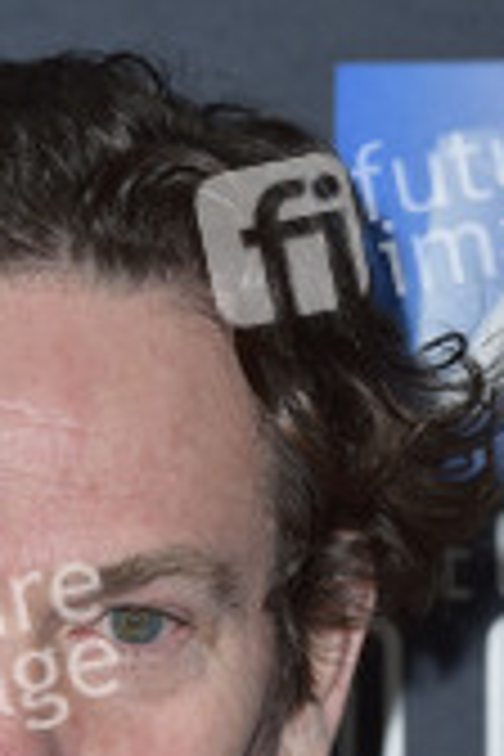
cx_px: 20
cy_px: 896
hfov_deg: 5.0
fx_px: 5817
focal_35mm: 277
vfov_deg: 7.4
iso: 250
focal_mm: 116
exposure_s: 1/250
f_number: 6.3
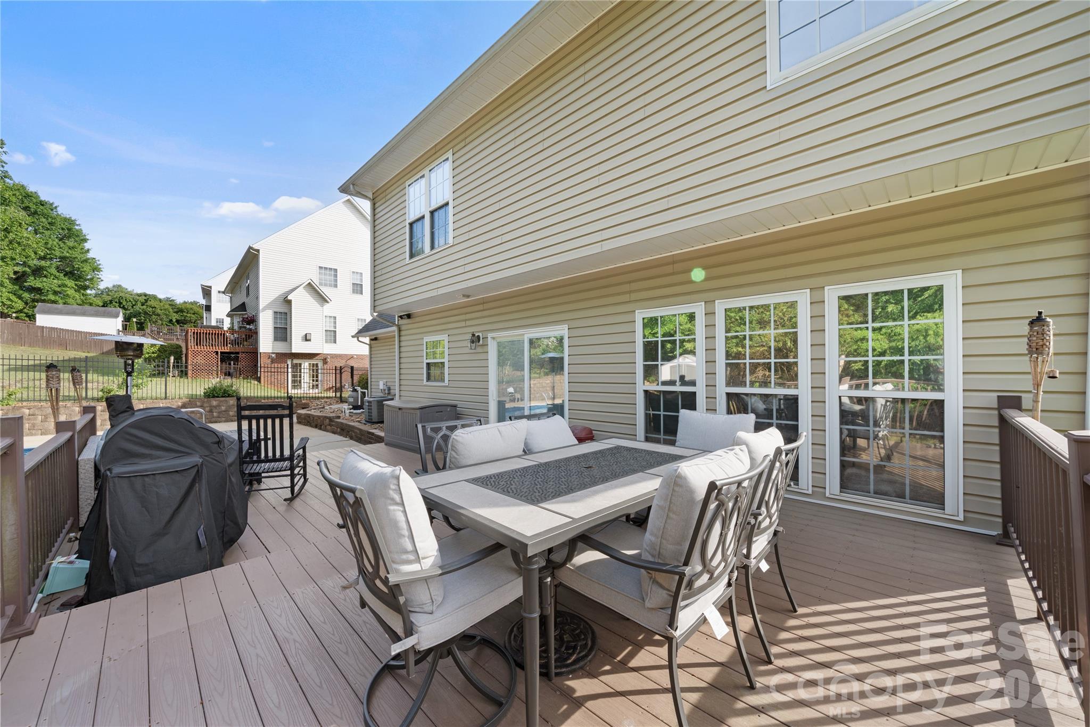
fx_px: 394
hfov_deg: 108.3
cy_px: 364
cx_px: 545
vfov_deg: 85.4
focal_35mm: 13
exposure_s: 1/13
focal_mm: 13
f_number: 10
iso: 100
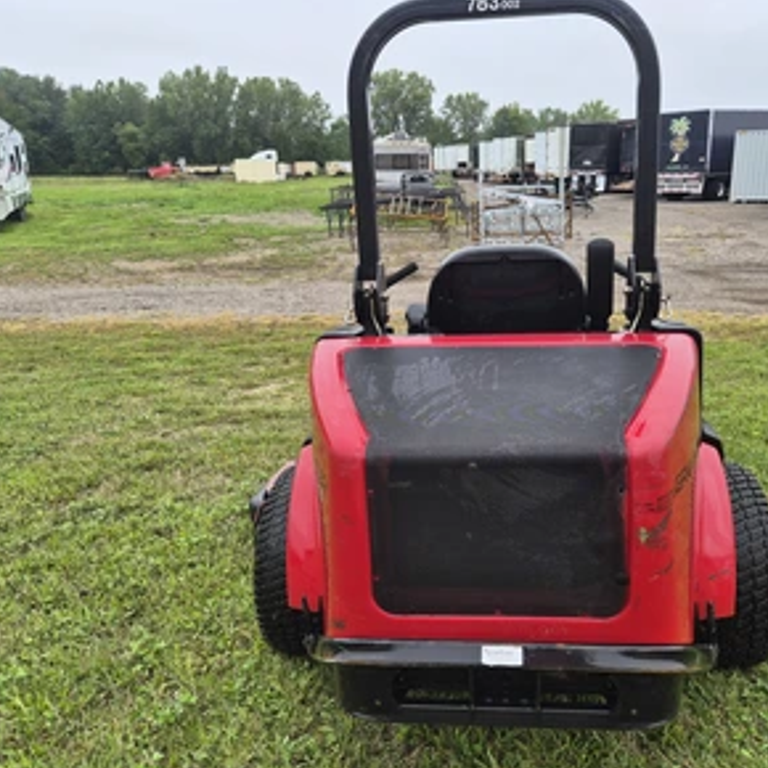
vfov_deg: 57.3
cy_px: 389
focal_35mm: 28
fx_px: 703
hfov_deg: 56.7
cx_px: 471
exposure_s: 1/578
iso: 80
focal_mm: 5.4
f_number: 1.8
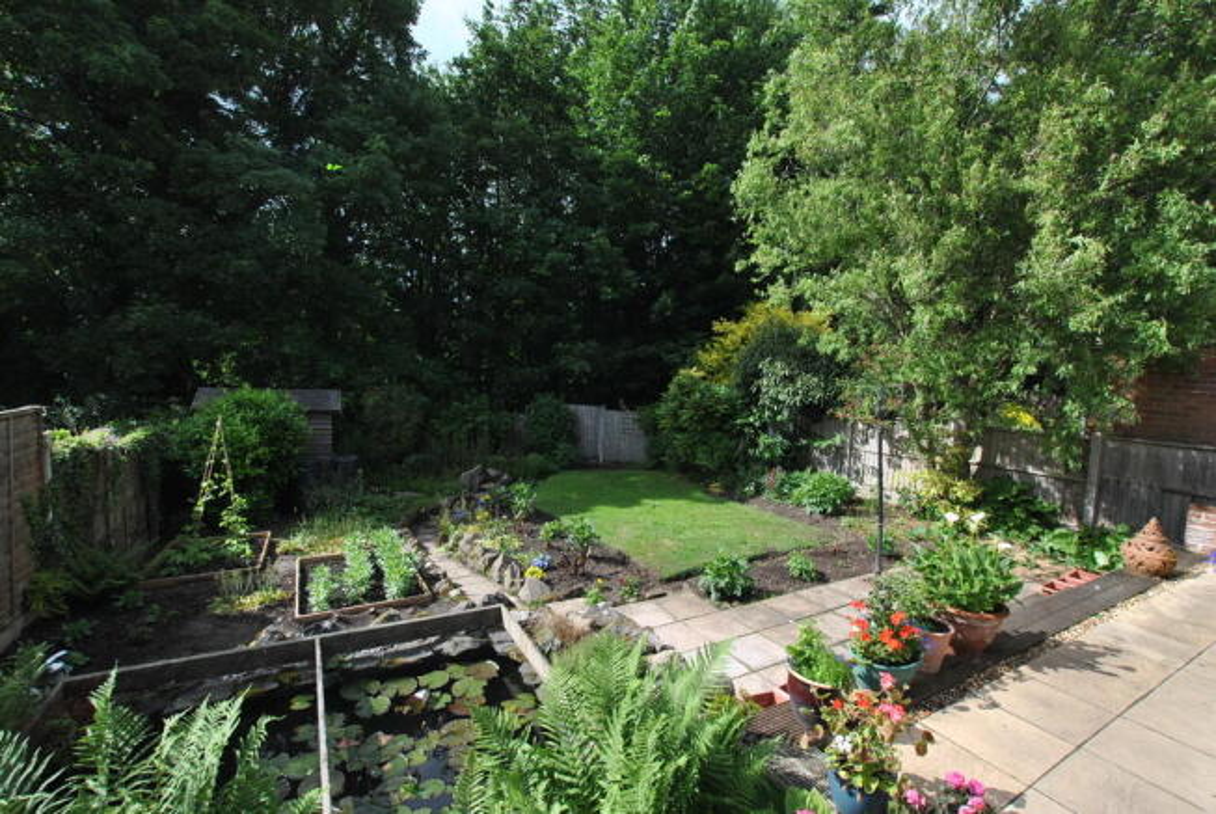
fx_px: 507
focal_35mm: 15
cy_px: 407
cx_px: 608
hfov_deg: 100.3
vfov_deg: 77.5
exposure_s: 1/160
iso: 100
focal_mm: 10
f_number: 6.3
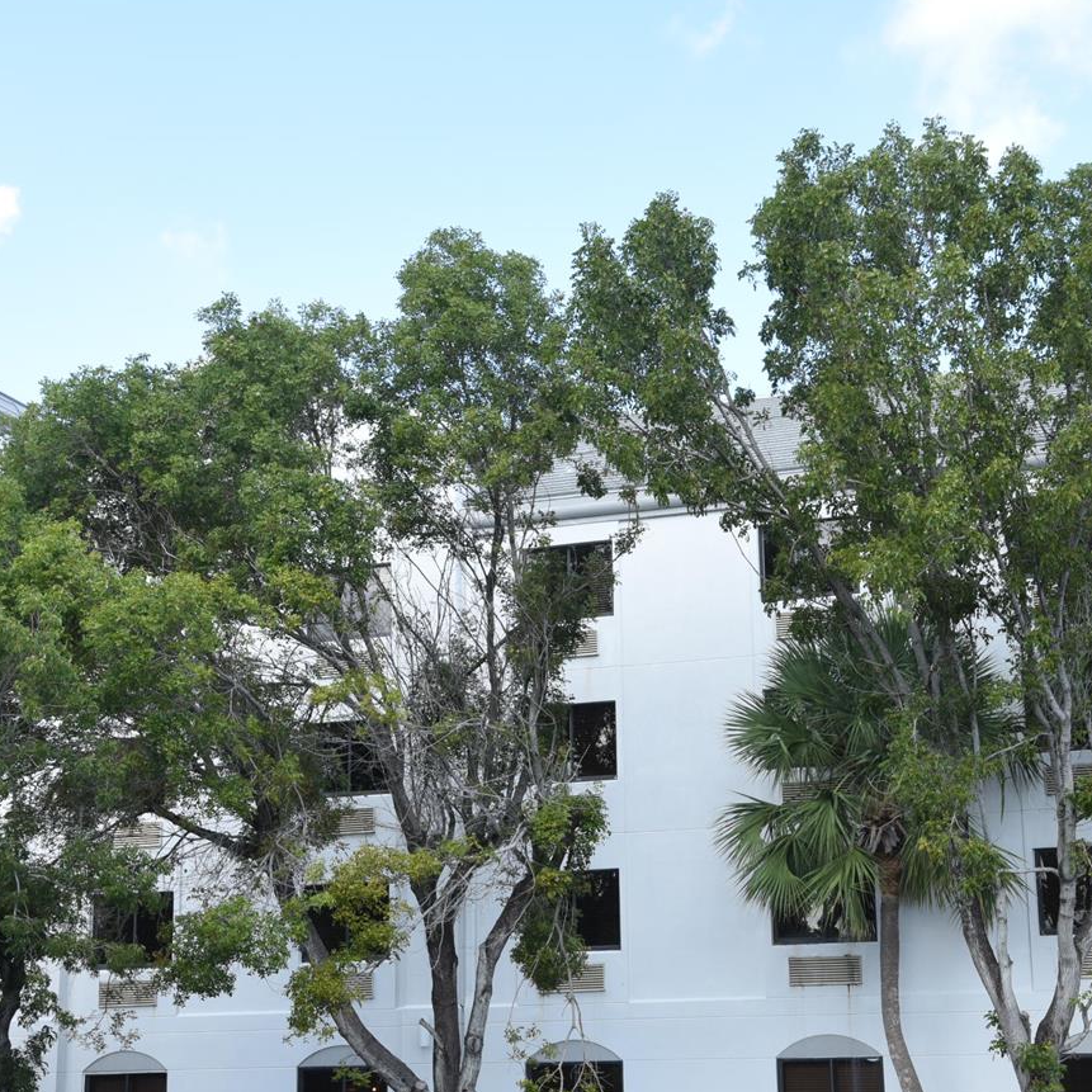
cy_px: 578
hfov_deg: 28.6
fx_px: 2141
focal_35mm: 60
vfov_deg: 28.6
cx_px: 543
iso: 200
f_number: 8
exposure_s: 1/125
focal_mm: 38
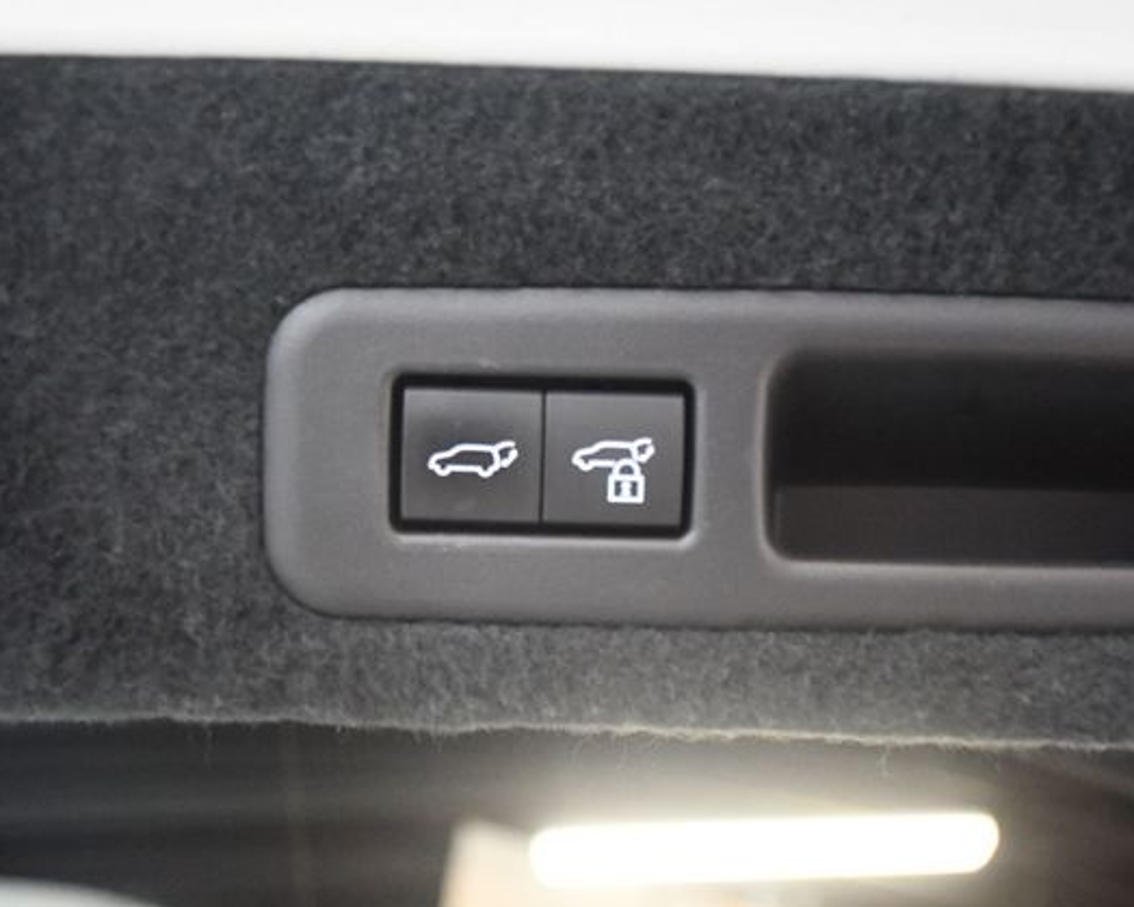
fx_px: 1846
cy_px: 452
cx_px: 548
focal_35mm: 55
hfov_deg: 34.2
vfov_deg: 27.6
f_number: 4
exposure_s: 1/60
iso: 7200
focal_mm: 32
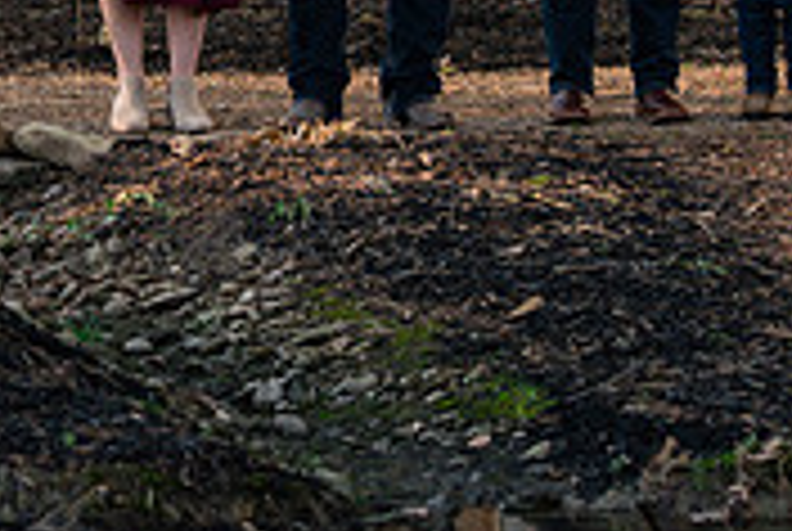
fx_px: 6523
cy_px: -59
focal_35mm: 296
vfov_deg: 4.7
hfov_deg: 6.9
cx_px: 124
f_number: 4
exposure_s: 1/200
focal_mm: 85
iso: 400
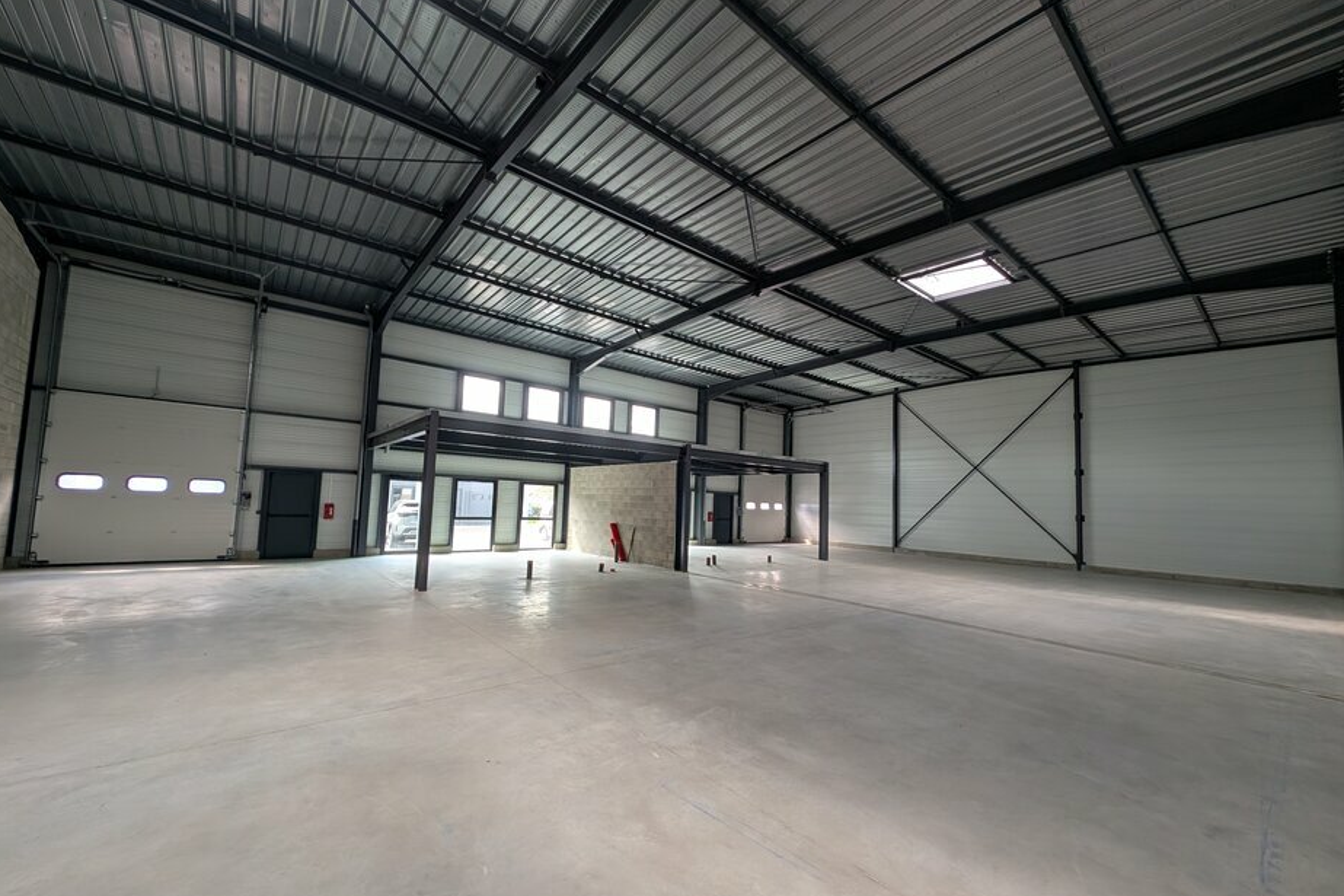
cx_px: 668
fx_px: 485
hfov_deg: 108.3
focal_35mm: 13
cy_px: 465
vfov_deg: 85.4
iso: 48
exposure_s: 1/60.1
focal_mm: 2.23
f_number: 1.95
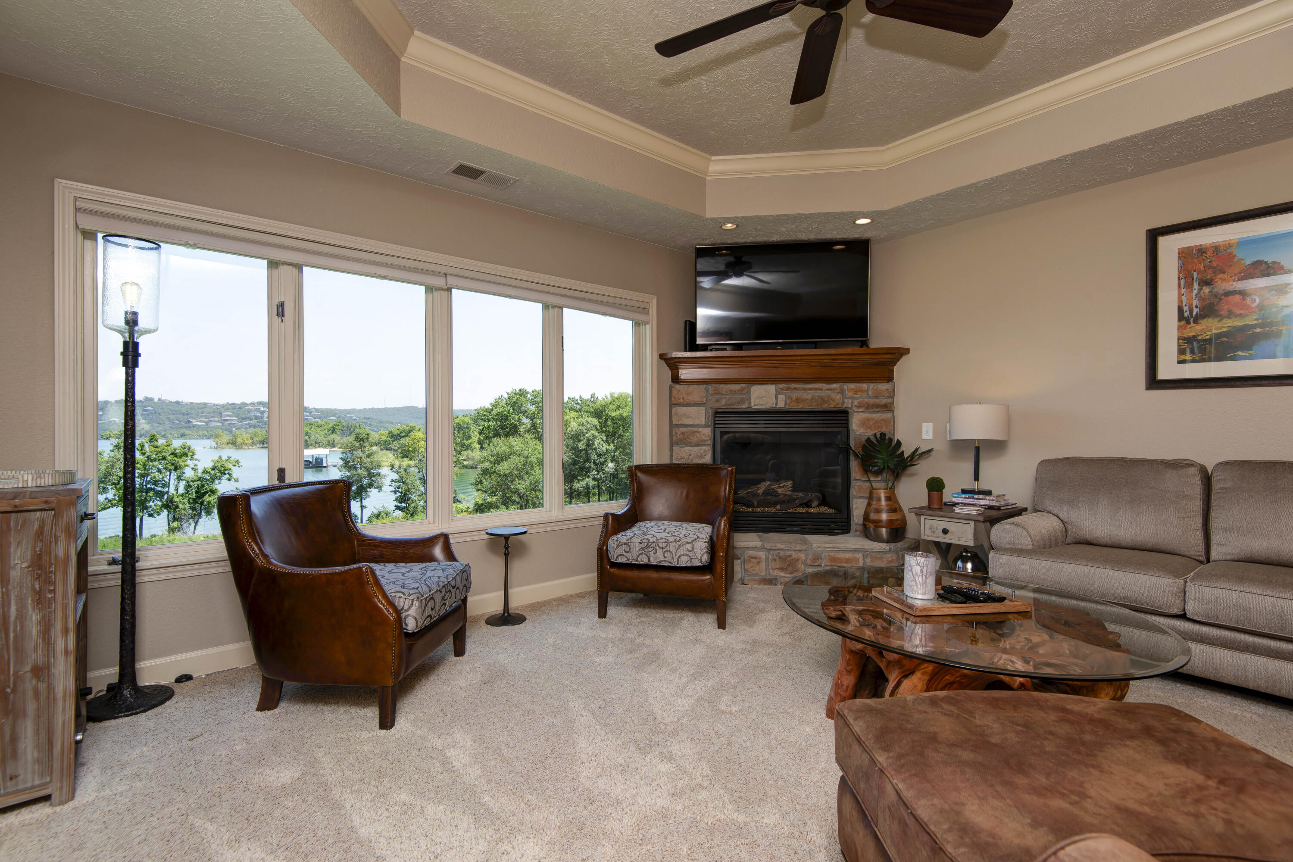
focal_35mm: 16
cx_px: 646
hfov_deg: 96.7
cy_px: 431
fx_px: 575
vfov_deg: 73.7
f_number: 6.7
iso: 50
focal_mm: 16
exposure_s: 1/60
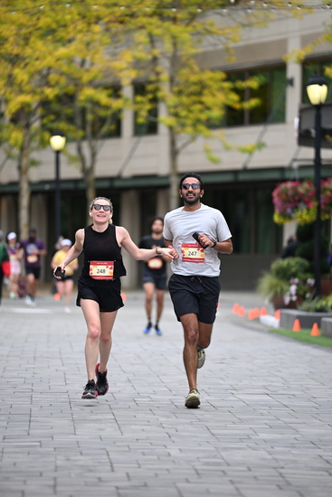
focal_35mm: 200
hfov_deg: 6.9
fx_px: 2765
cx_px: 166
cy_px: 248
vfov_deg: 10.3
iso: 640
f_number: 2.8
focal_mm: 200
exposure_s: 1/2000
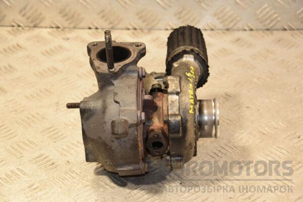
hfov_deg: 20.6
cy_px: 101
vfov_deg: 13.8
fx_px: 833
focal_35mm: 99
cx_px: 152
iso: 800
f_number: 5.3
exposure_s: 1/160
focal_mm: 66
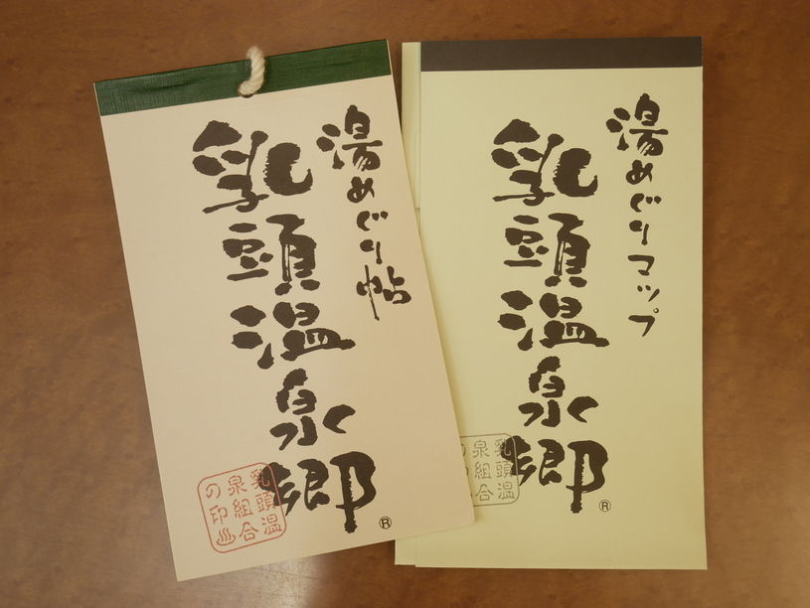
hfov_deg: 41.2
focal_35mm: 46
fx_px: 1077
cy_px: 304
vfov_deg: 31.5
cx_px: 405
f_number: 4.9
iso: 1000
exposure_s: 1/60
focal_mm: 23
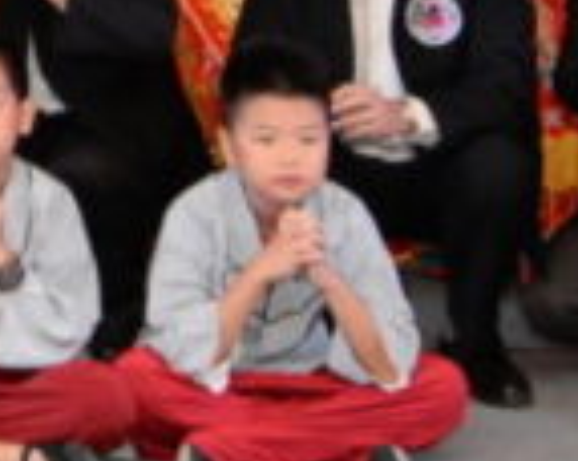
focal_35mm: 186
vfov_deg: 7.6
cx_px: -752
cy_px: -712
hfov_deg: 9.4
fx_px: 3177
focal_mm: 24
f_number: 6.3
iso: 800
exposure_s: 1/125
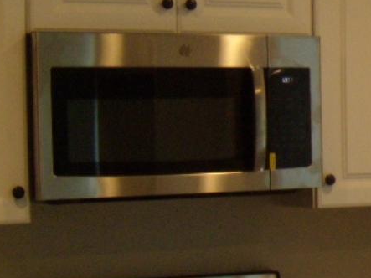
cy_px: 188
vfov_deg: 12.6
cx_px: 566
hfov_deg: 15.5
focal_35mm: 117
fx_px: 1254
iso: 320
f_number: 3.6
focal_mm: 6.4
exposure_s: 1/60
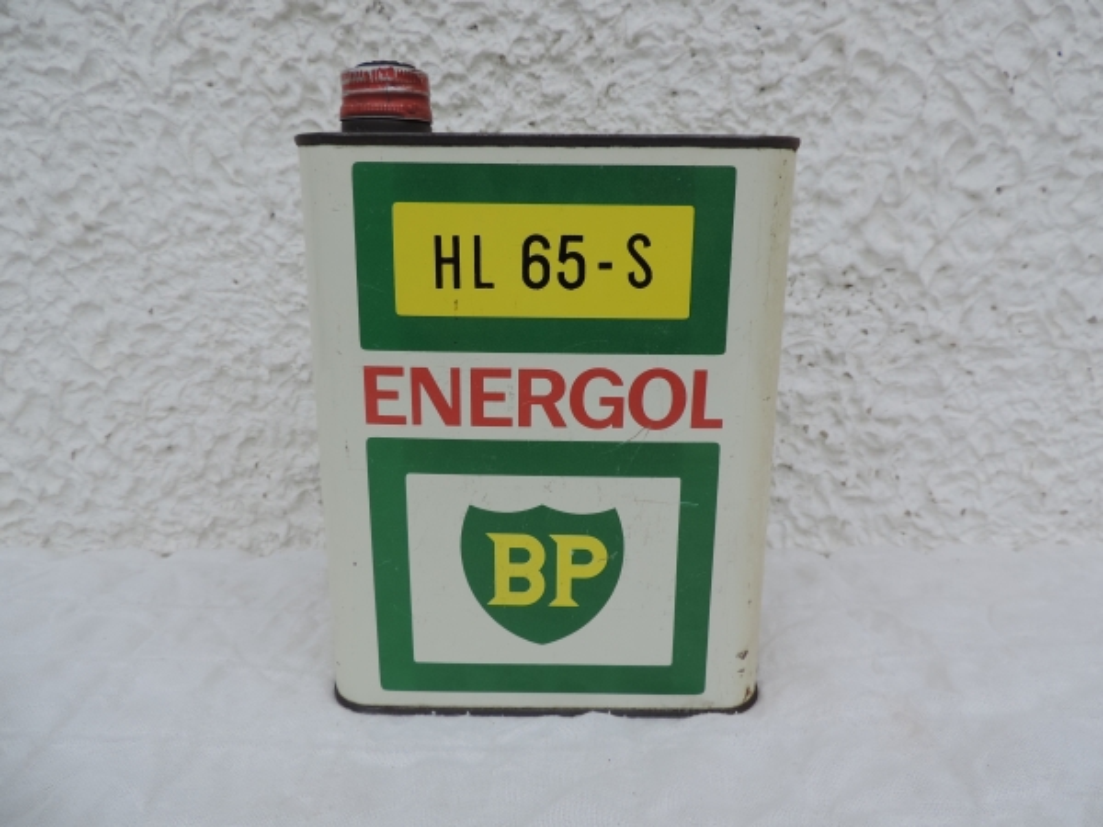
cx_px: 552
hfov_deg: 71.6
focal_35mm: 24
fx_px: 765
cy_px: 414
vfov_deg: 56.8
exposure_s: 1/400
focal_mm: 4.3
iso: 80
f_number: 3
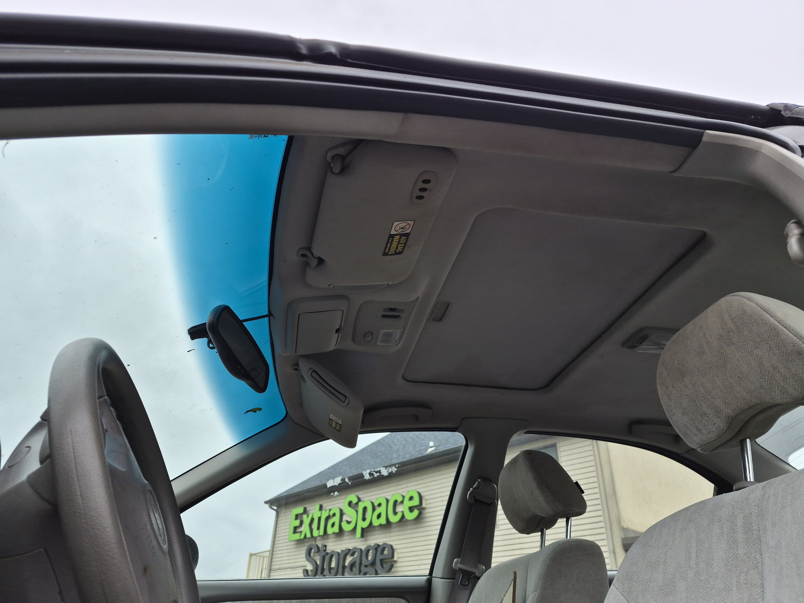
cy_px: 302
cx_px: 402
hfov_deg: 73.9
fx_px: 534
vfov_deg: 58.9
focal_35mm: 23
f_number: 1.8
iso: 80
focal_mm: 5.4
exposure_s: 1/4128
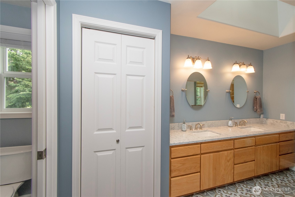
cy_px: 98
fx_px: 123
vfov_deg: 77.3
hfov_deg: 100.4
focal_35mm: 15
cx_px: 148
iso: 800
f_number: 13
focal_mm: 10
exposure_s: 1/60
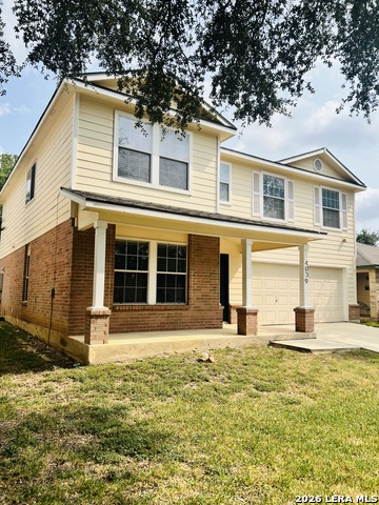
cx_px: 190
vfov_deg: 67.3
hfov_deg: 53.1
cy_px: 252
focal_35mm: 26
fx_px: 380
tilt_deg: +6.8
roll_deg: -0.8
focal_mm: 5.7
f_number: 1.5
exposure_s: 1/3571
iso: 50
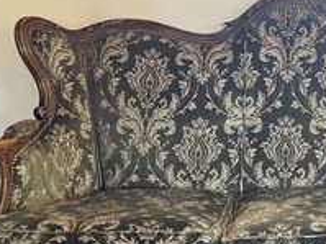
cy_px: 198
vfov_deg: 21.6
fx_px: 631
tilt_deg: -17.0
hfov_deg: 27.0
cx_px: 342
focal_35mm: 67
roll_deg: -1.4
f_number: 1.6
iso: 320
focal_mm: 5.1
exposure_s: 1/60
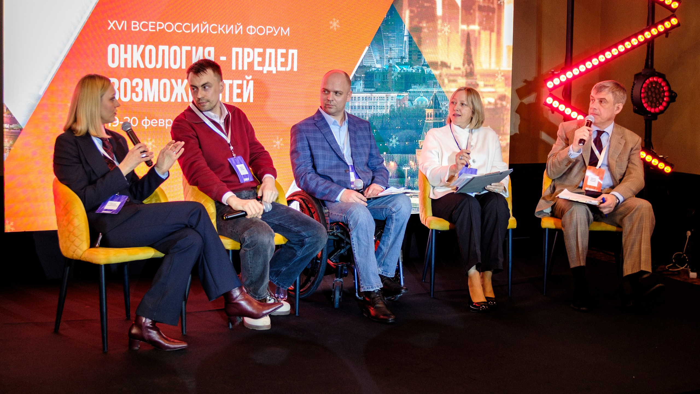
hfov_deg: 41.1
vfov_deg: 23.8
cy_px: 157
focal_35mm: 50
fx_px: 932
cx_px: 331
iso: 1000
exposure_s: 1/160
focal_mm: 23
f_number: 2
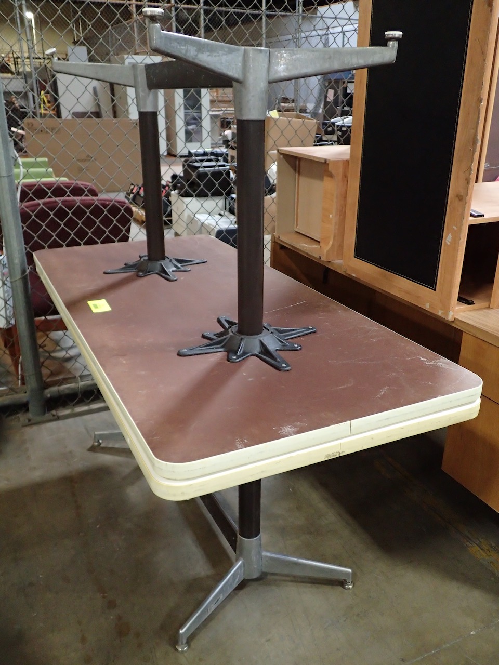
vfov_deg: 60.0
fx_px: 577
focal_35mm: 30
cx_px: 250
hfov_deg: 46.8
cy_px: 332
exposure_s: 1/30
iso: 640
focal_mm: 5.5
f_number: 2.3
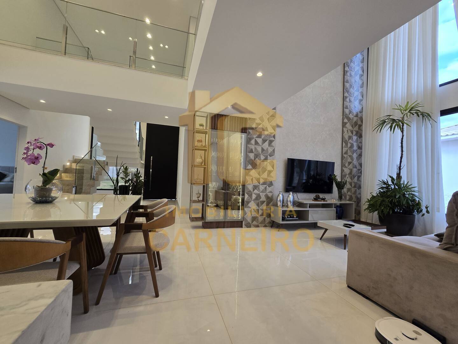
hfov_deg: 106.2
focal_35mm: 13
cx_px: 229
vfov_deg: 89.9
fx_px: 172
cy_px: 172
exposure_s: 1/120
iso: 80
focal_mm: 2.2
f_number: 2.2
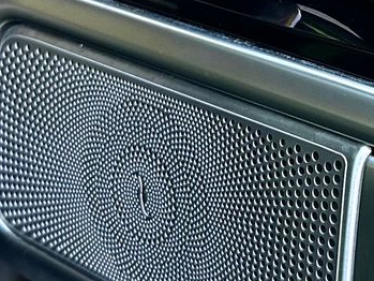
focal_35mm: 110
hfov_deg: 17.4
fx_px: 1189
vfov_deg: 12.9
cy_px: -108
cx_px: 380
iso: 250
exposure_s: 1/93
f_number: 1.78
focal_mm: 6.86
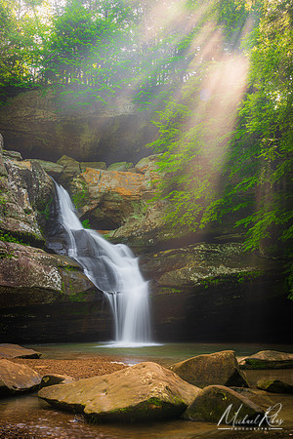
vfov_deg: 50.7
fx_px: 464
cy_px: 220
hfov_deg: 35.1
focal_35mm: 38
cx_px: 146
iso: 64
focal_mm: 38
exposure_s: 1
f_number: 14
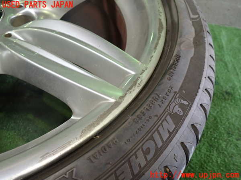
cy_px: 90
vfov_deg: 46.8
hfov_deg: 60.0
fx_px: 209
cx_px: 120
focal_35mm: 30
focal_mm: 5.4
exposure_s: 1/30
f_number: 2.3
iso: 320
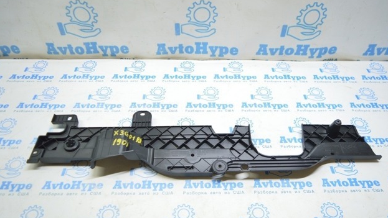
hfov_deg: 66.0
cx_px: 197
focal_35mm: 29
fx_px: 298
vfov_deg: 40.2
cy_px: 123
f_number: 3.5
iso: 400
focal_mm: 18
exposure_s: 1/40
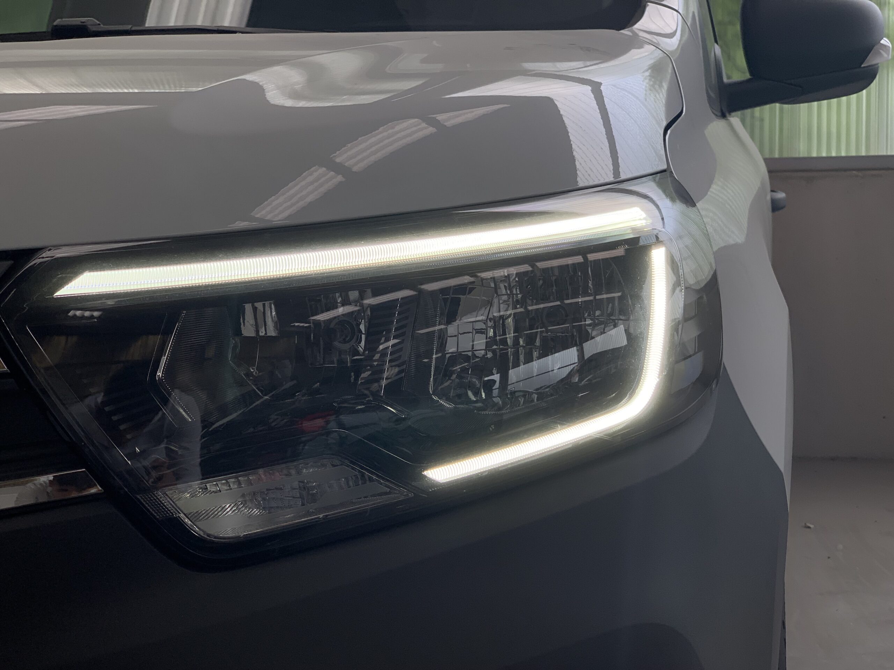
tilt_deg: -4.2
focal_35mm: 52
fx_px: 1343
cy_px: 335
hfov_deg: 36.8
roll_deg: +0.9
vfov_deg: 28.0
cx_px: 447
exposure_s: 1/494
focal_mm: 6
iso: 16
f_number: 2.4
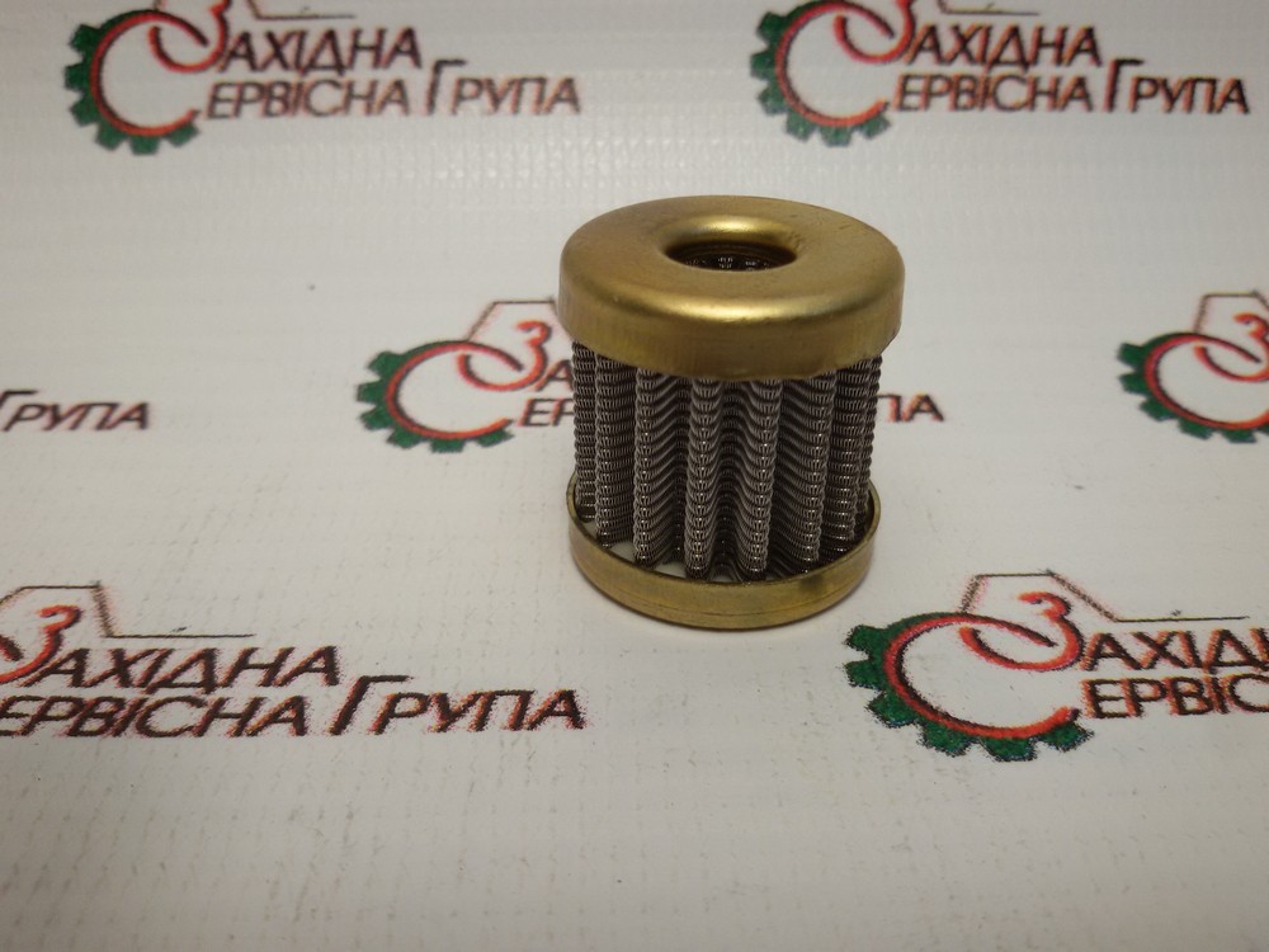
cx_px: 634
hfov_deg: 58.4
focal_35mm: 31
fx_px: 1136
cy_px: 476
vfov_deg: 45.4
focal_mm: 2.93
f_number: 2.4
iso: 50
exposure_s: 1/100
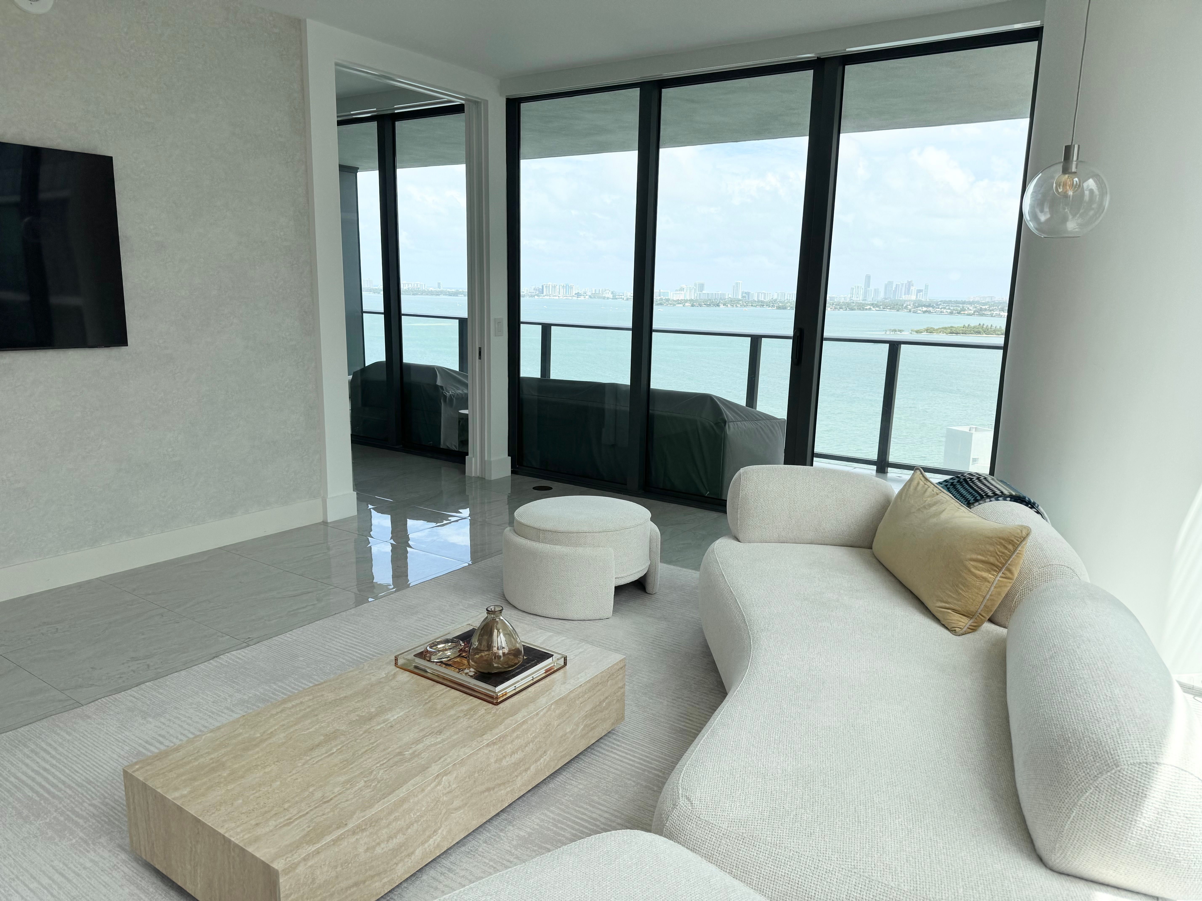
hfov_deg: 71.6
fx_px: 833
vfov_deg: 56.8
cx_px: 601
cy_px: 450
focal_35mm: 24
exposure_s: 1/4049
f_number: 1.78
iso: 80
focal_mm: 6.76
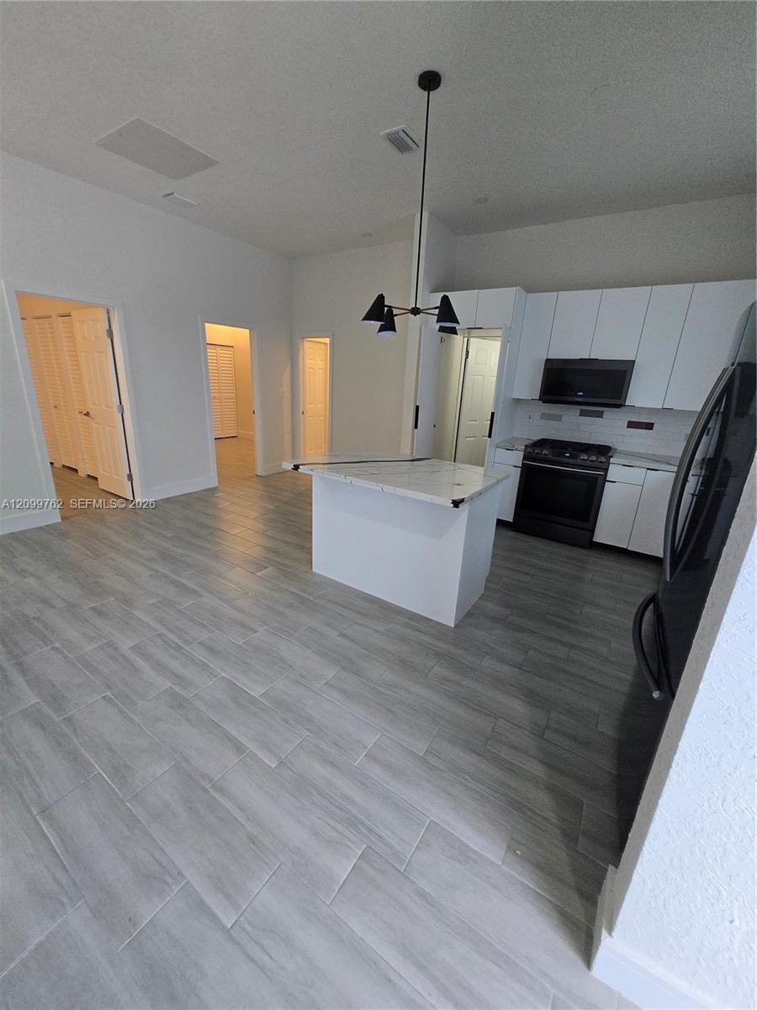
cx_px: 378
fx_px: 379
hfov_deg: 89.9
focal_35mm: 13
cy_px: 505
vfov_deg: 106.2
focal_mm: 1.7
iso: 250
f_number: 2.2
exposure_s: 1/64
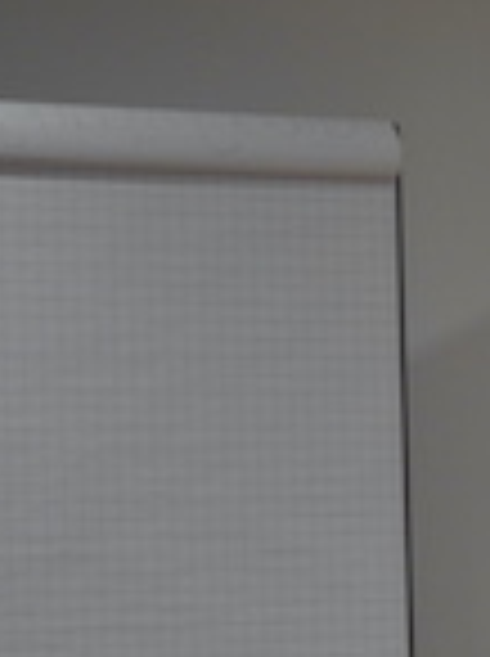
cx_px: 1767
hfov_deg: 6.1
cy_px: 475
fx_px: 3994
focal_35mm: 211
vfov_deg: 9.4
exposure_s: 1/160
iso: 640
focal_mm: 40
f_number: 4
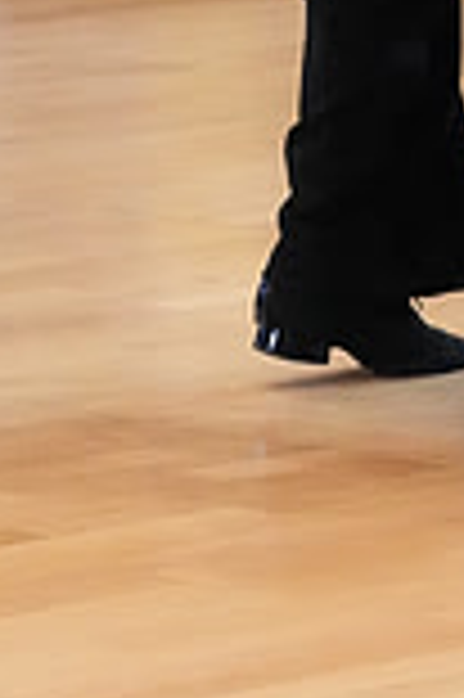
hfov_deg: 3.5
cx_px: 777
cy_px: -527
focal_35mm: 393
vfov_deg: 5.2
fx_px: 7614
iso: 10000
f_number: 4
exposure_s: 1/400
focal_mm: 70
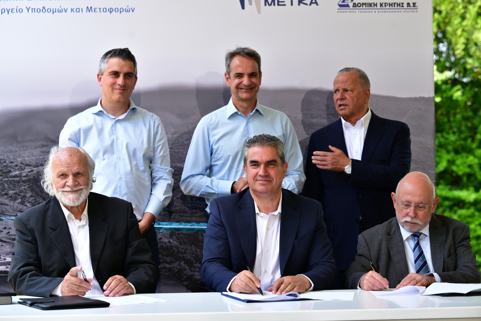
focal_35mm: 92
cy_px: 160
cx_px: 240
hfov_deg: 22.1
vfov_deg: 14.9
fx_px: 1229
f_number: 5
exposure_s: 1/500
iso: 800
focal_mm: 92
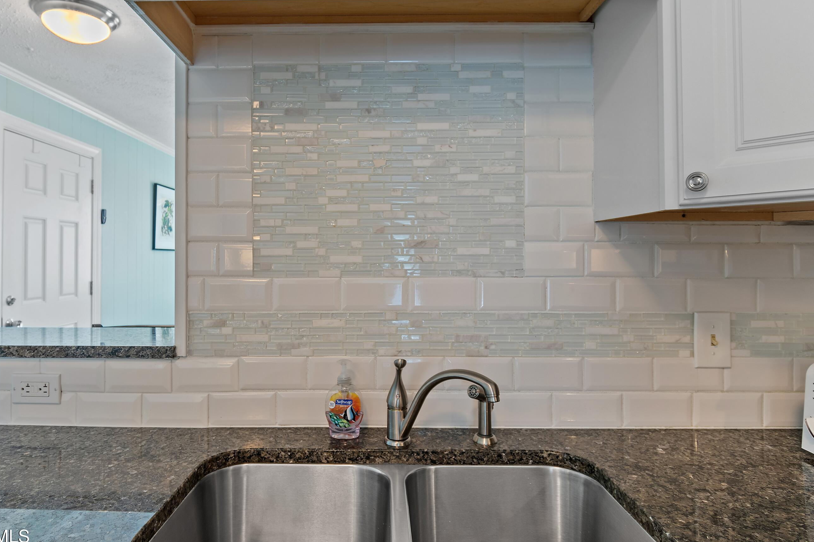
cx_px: 367
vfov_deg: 57.2
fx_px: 497
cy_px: 251
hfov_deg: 78.4
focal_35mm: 22
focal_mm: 13
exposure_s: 1/2
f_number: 4.8
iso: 100
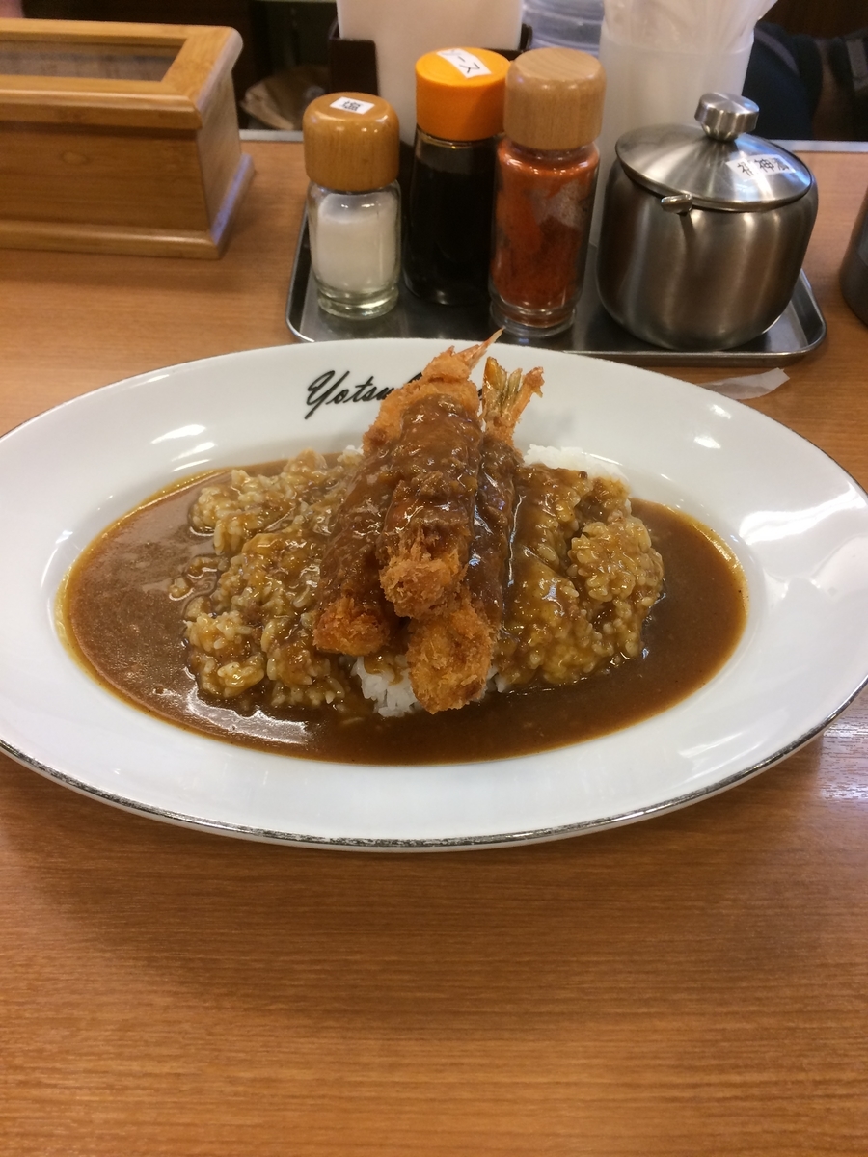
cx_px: 434
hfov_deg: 48.2
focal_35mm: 29
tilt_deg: -48.6
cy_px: 578
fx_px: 970
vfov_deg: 61.7
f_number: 2.2
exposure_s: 1/40
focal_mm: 4.15
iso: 40
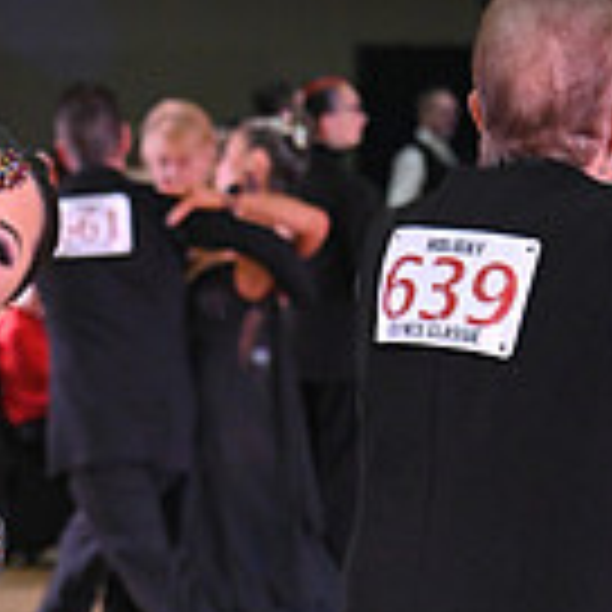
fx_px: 5961
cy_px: 940
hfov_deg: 5.8
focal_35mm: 298
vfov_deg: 5.8
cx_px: -223
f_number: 5
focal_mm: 82
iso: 2500
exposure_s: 1/320
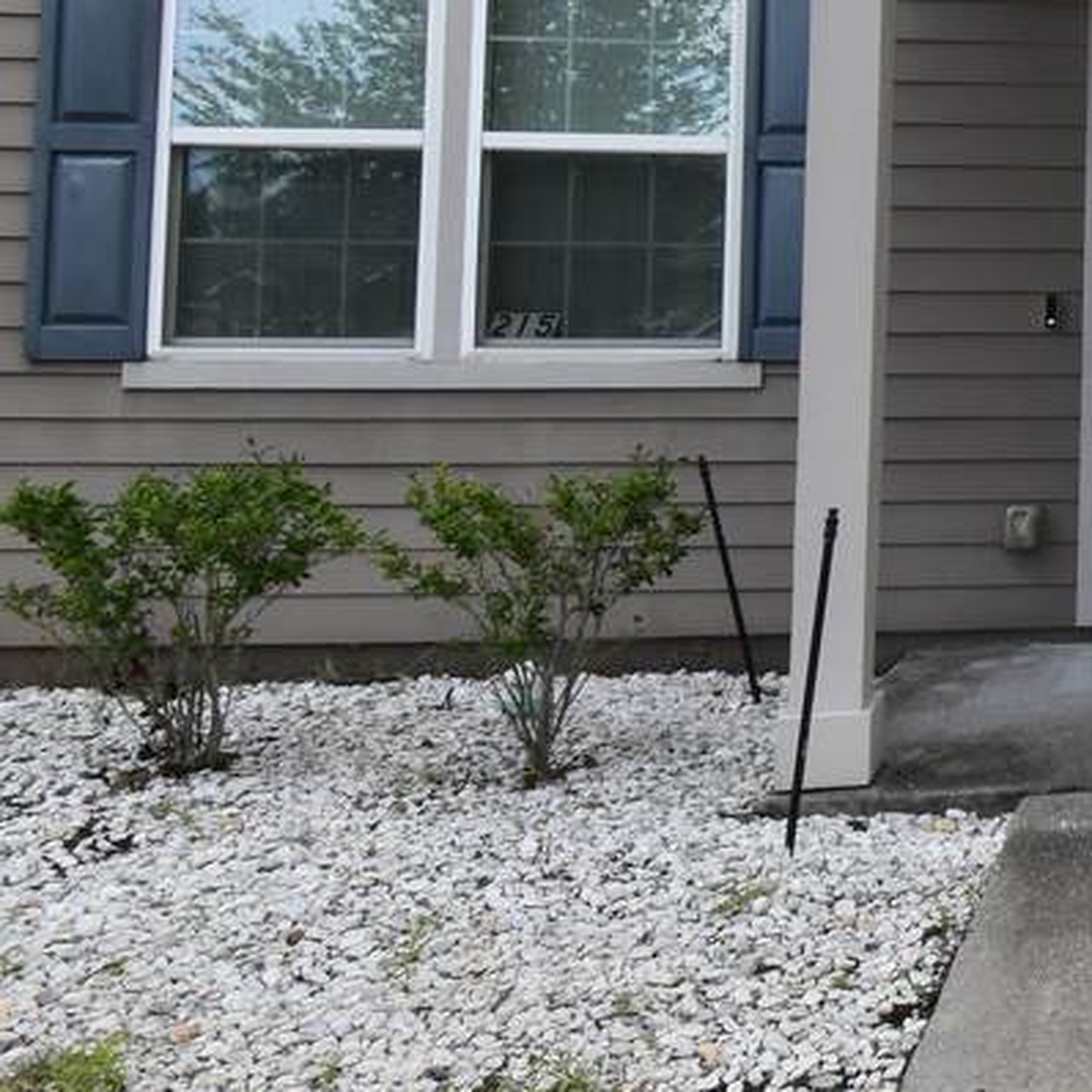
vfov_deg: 39.4
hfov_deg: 30.3
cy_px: 226
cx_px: 1490
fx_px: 1463
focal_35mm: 41
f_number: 8
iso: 800
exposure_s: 1/500
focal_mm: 10
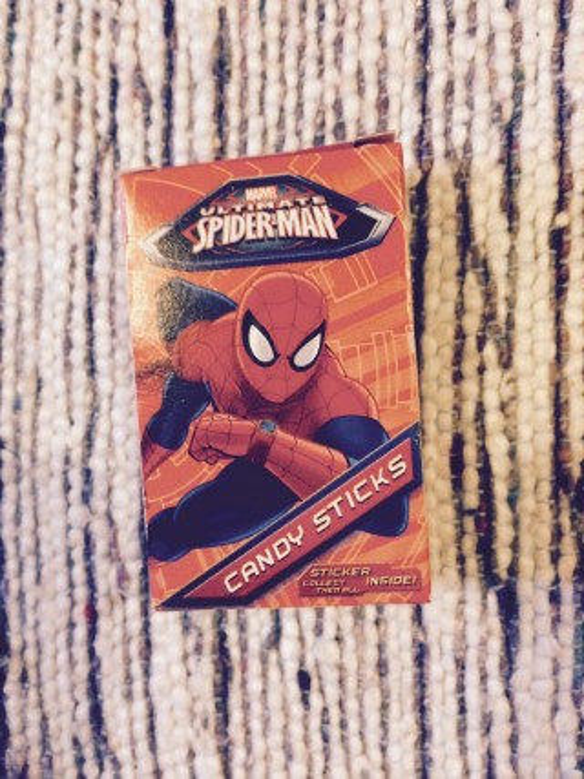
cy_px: 390
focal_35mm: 29
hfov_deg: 48.2
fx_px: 653
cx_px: 292
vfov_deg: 61.7
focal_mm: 4.15
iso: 320
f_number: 2.2
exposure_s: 1/30
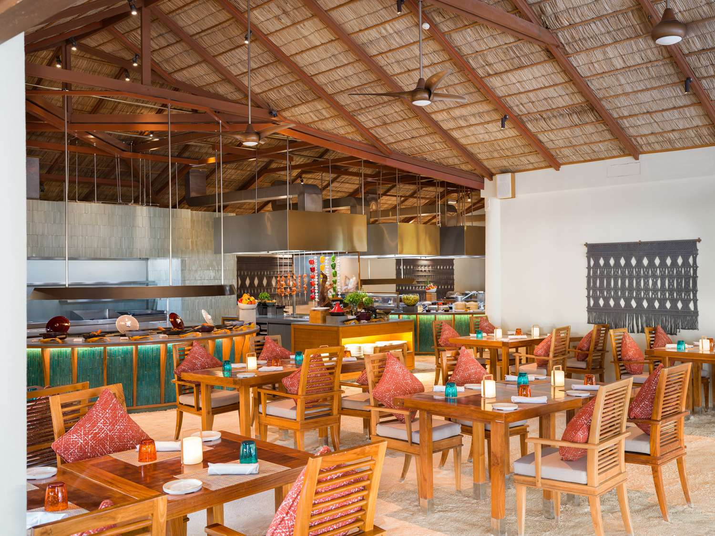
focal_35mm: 35
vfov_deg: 40.7
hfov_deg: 52.6
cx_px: 358
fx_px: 723
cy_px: 268
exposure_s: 1/1.25
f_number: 8
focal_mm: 45
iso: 100
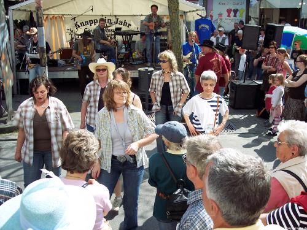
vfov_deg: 36.8
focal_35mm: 39
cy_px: 115
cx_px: 154
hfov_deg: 47.9
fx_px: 346
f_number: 3.4
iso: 100
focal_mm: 8
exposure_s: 1/350
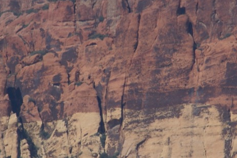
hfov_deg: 2.0
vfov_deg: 1.3
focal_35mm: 1043
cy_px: 57
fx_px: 6868
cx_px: 131
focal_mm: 200
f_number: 9
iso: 100
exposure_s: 1/400
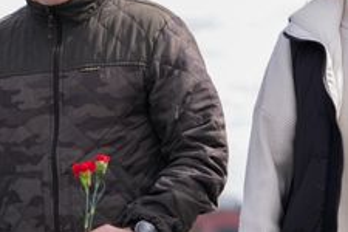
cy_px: 155
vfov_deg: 4.2
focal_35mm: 327
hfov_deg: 6.3
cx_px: 45
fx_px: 3161
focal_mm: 105
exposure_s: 1/1000
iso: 320
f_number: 4
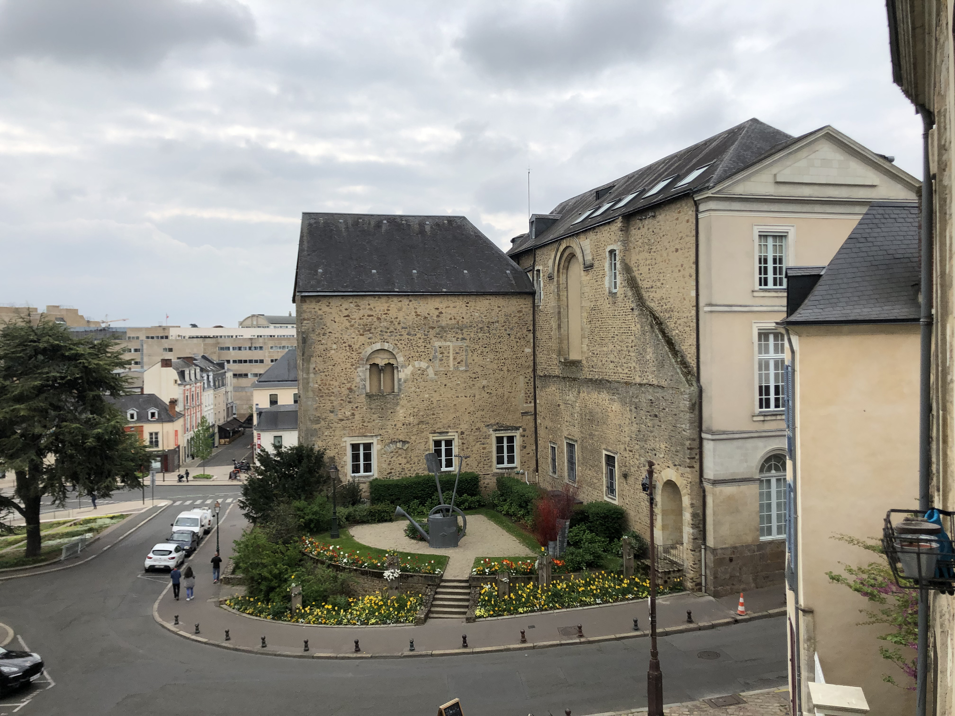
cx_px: 478
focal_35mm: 28
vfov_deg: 49.7
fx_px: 772
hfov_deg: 63.4
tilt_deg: -1.1
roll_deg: +1.7
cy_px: 358
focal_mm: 4
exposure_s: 1/2315
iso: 20
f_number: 1.8
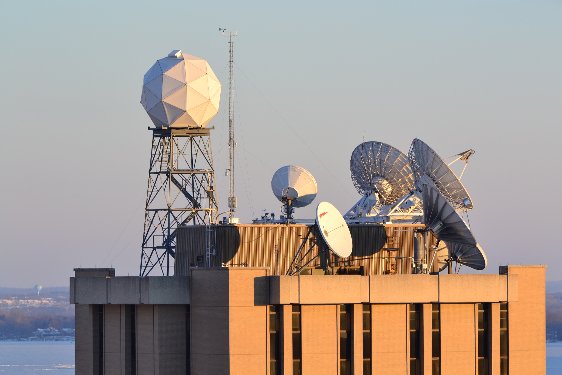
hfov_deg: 6.9
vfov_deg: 4.6
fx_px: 4683
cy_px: 188
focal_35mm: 300
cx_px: 281
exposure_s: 1/250
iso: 200
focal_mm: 200
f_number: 8
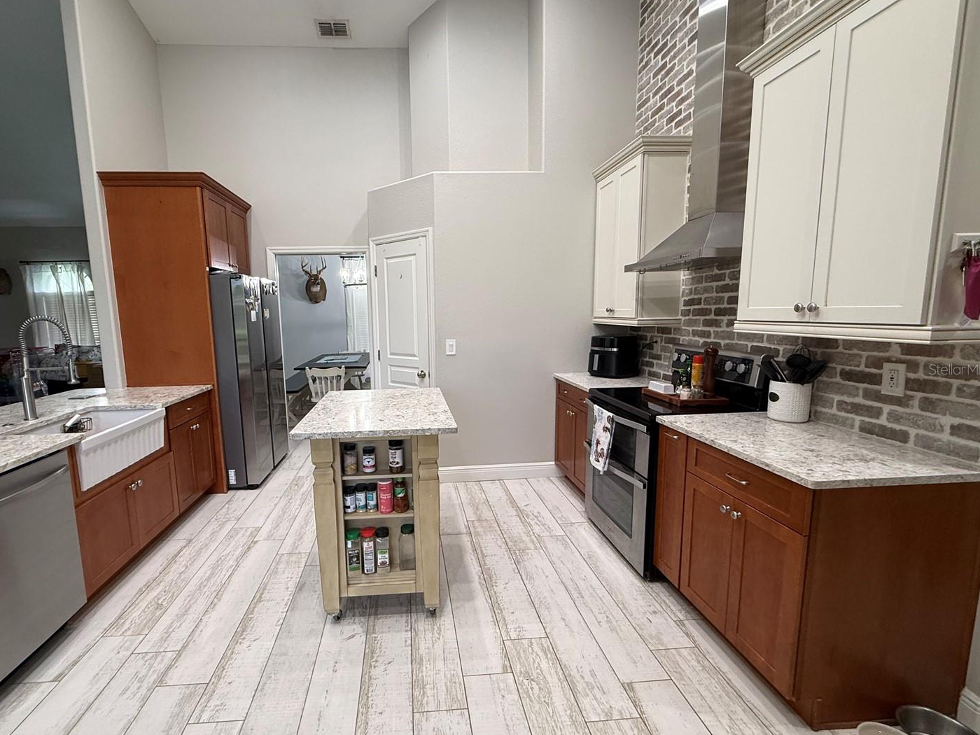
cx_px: 435
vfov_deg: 78.1
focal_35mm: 16
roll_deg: +0.8
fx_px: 453
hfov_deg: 94.1
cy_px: 369
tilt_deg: -7.6
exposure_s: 1/60
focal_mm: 2.22
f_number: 2.2
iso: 160
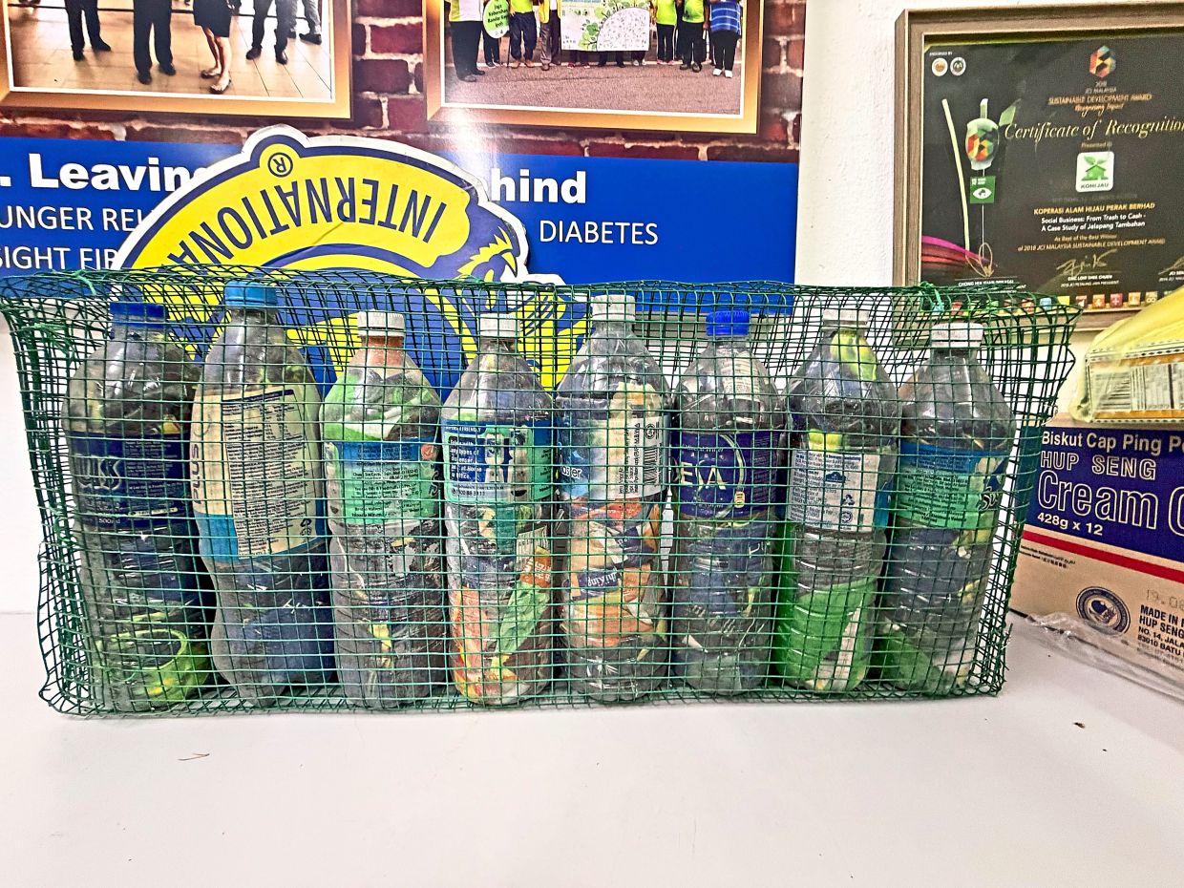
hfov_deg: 102.1
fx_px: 479
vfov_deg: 85.7
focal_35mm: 14
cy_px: 444
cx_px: 592
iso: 400
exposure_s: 1/50
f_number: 2.2
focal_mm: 2.22
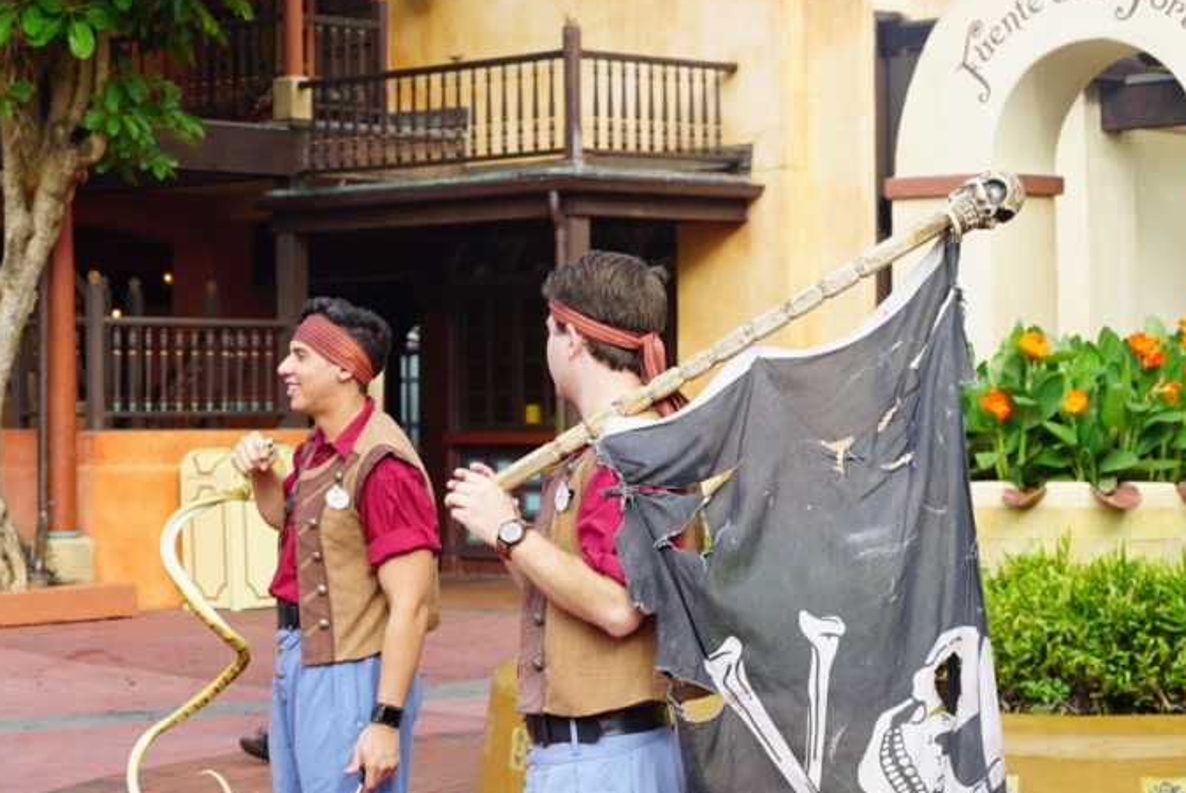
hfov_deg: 22.5
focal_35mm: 89
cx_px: 202
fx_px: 2935
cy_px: 427
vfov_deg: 15.4
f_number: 7.1
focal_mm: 50
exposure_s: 1/100
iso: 100
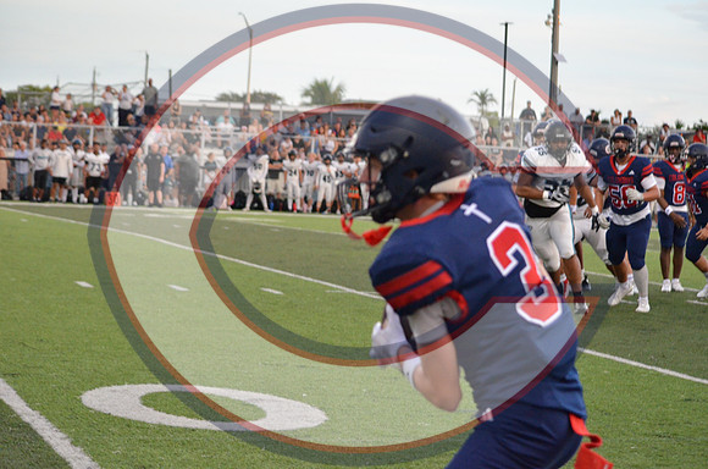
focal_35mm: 120
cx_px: 354
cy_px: 234
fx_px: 2355
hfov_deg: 17.1
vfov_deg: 11.4
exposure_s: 1/500
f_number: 4.5
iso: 1800
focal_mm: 80
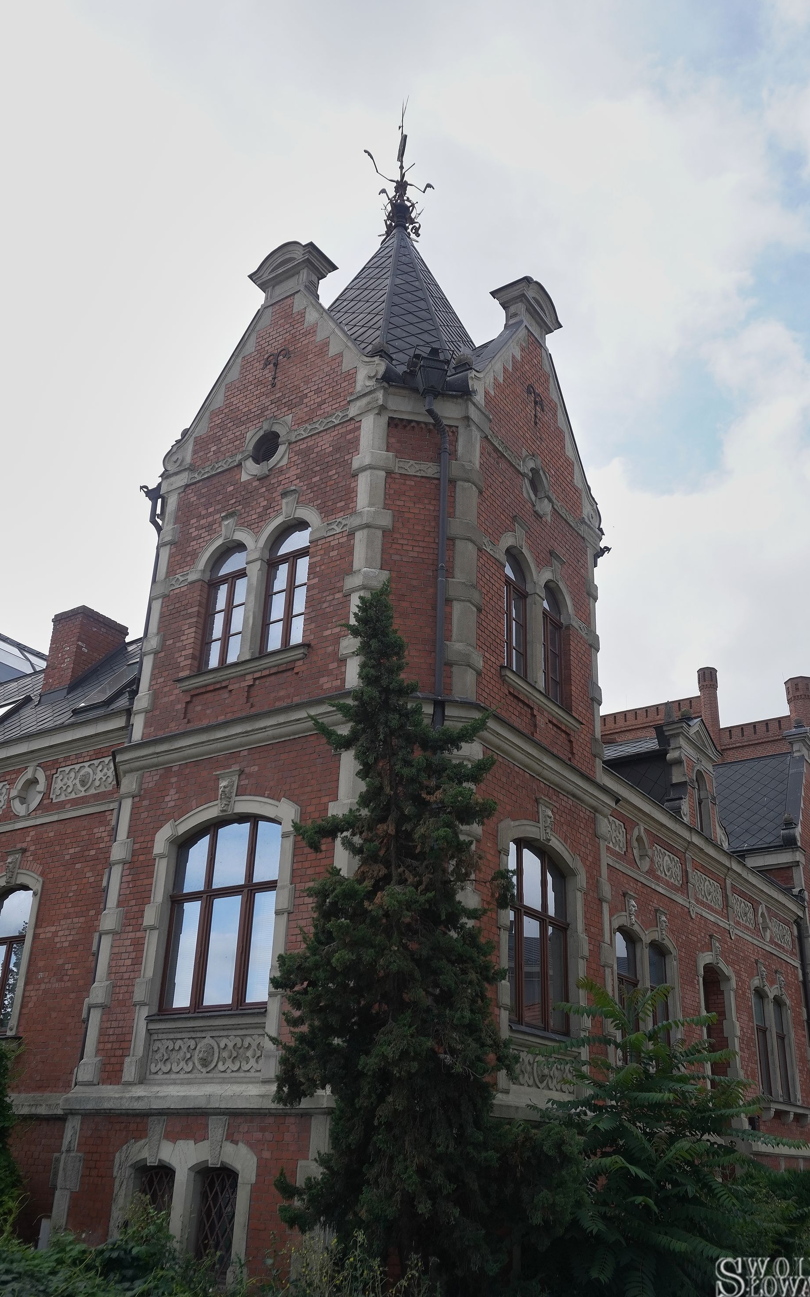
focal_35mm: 31
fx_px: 1095
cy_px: 657
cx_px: 421
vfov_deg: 61.2
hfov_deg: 40.6
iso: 500
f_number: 5.6
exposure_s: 1/1000
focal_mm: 20
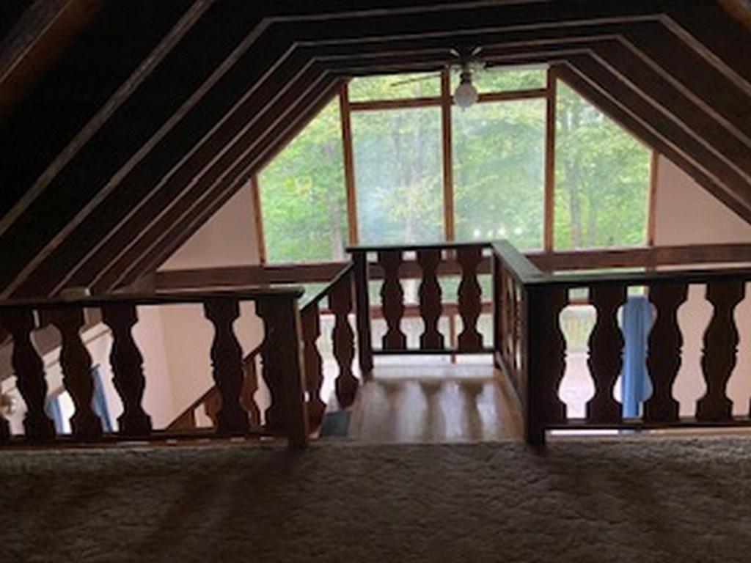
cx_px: 376
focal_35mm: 26
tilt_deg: -14.1
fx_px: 564
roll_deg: +4.1
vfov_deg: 53.1
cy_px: 282
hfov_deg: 67.3
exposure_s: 1/60
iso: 500
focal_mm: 4.25
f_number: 1.8
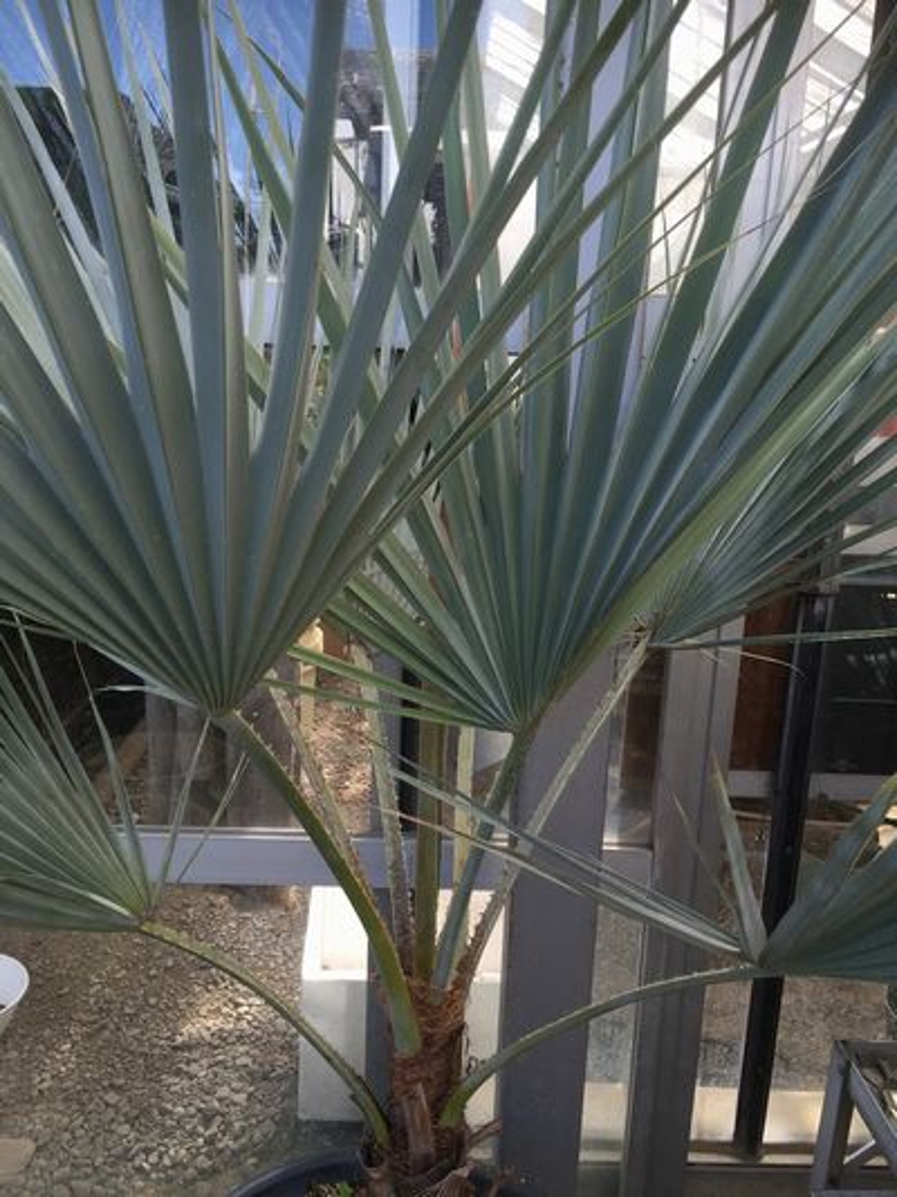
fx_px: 1003
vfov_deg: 61.7
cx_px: 448
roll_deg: -2.2
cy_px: 598
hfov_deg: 48.2
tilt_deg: -14.9
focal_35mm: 29
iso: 32
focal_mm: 4.15
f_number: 2.2
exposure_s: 1/160
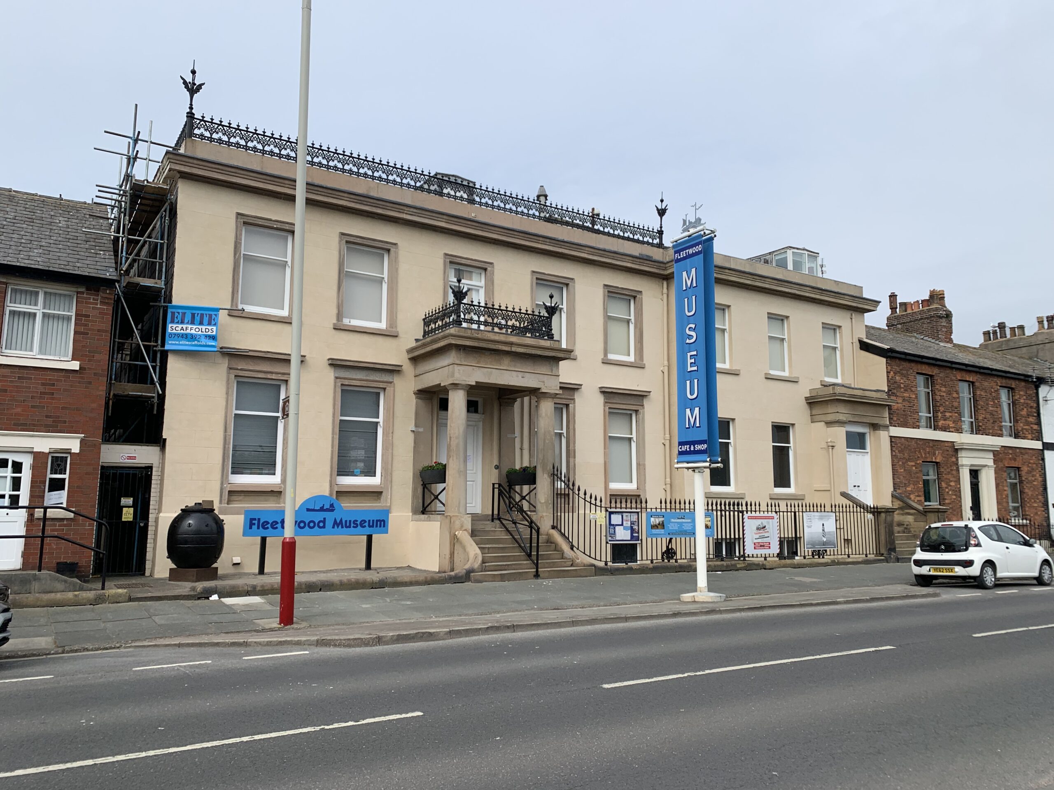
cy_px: 395
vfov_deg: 53.1
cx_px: 527
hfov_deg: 67.3
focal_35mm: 26
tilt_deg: +9.7
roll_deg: +0.5
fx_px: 792
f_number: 1.8
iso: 25
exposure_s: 1/2994
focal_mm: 4.25
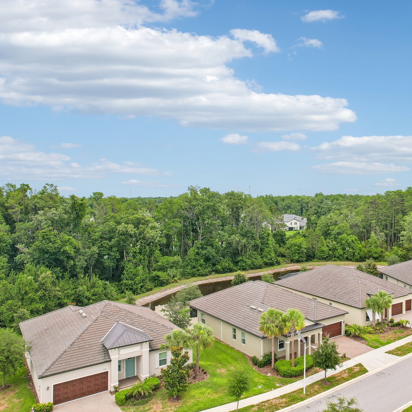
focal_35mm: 29
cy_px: 202
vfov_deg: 55.6
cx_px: 302
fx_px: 391
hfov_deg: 53.5
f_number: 2.8
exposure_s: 1/3200
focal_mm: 8.4
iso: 110
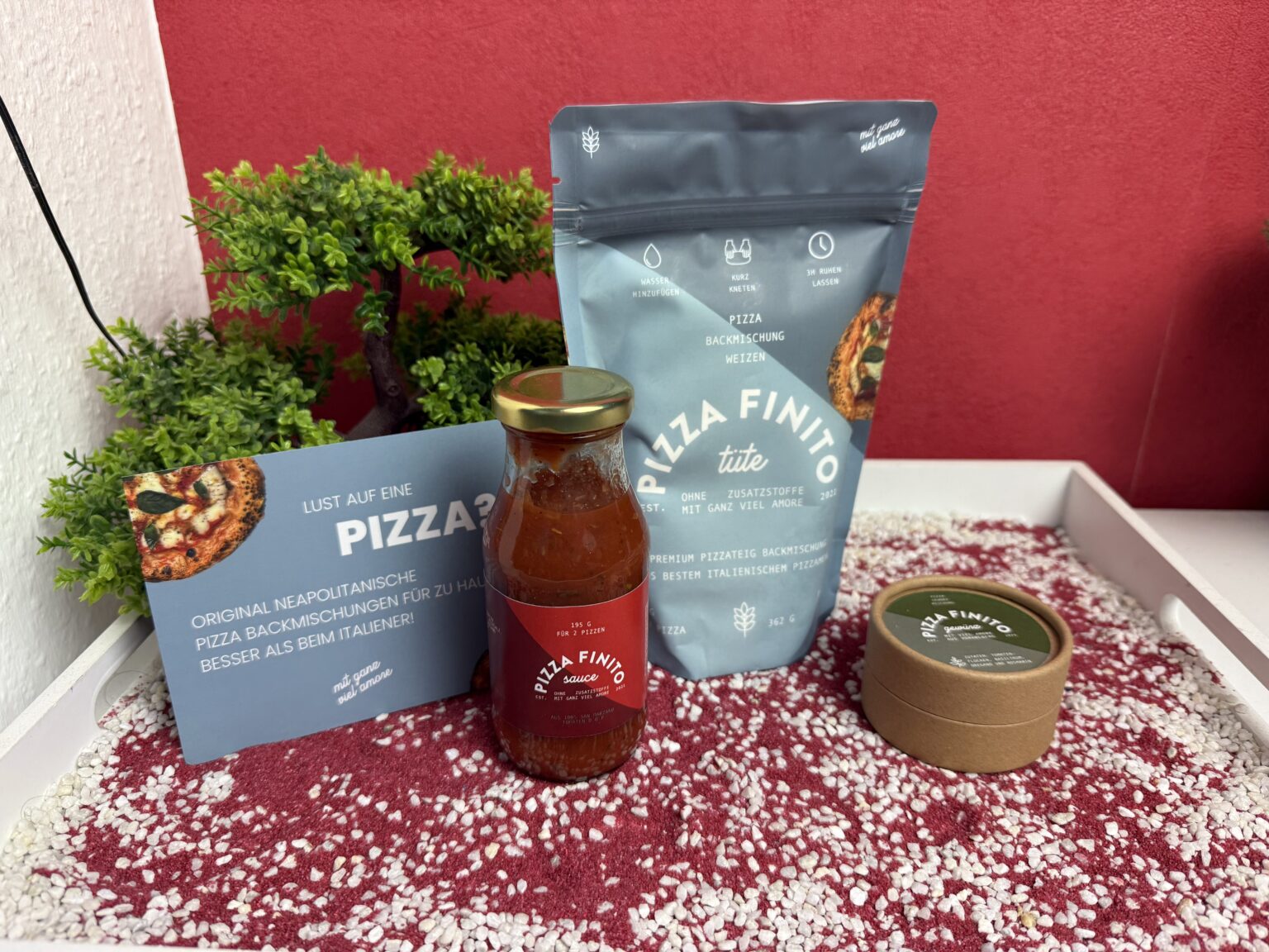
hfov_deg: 71.6
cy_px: 476
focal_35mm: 24
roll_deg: -0.3
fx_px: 880
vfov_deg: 56.8
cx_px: 634
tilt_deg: -22.7
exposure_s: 1/100
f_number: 1.78
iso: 125
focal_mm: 6.76
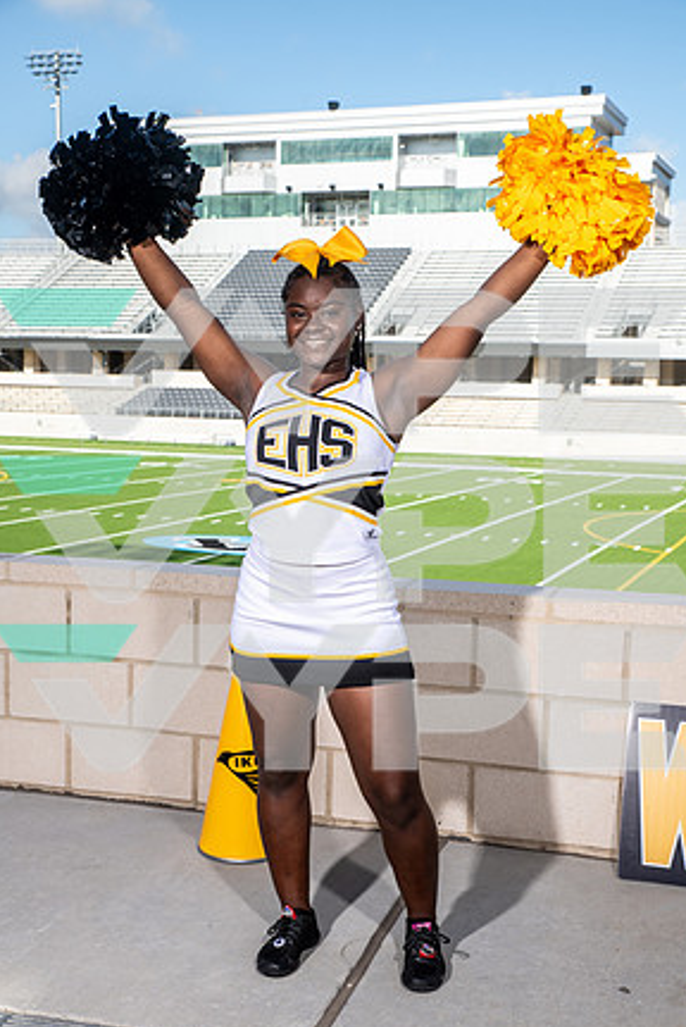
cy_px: 531
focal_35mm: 48
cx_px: 350
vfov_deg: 41.1
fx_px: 1370
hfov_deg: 28.1
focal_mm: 46
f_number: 7.1
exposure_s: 1/320
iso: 100
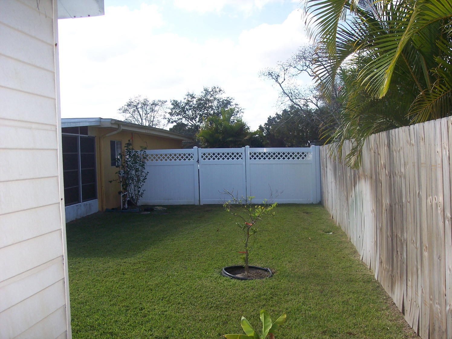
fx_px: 509
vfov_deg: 36.8
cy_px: 170
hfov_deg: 47.9
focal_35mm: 39
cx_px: 226
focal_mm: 8
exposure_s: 1/750
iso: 100
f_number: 3.4
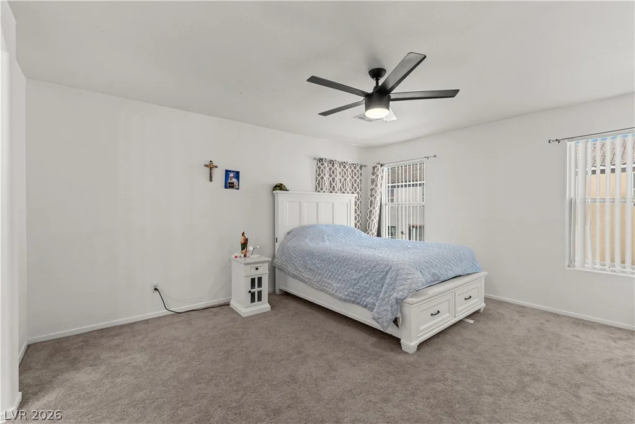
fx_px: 265
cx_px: 318
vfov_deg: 77.3
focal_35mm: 15
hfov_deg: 100.4
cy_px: 212
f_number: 8
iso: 400
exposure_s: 1/8
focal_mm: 10
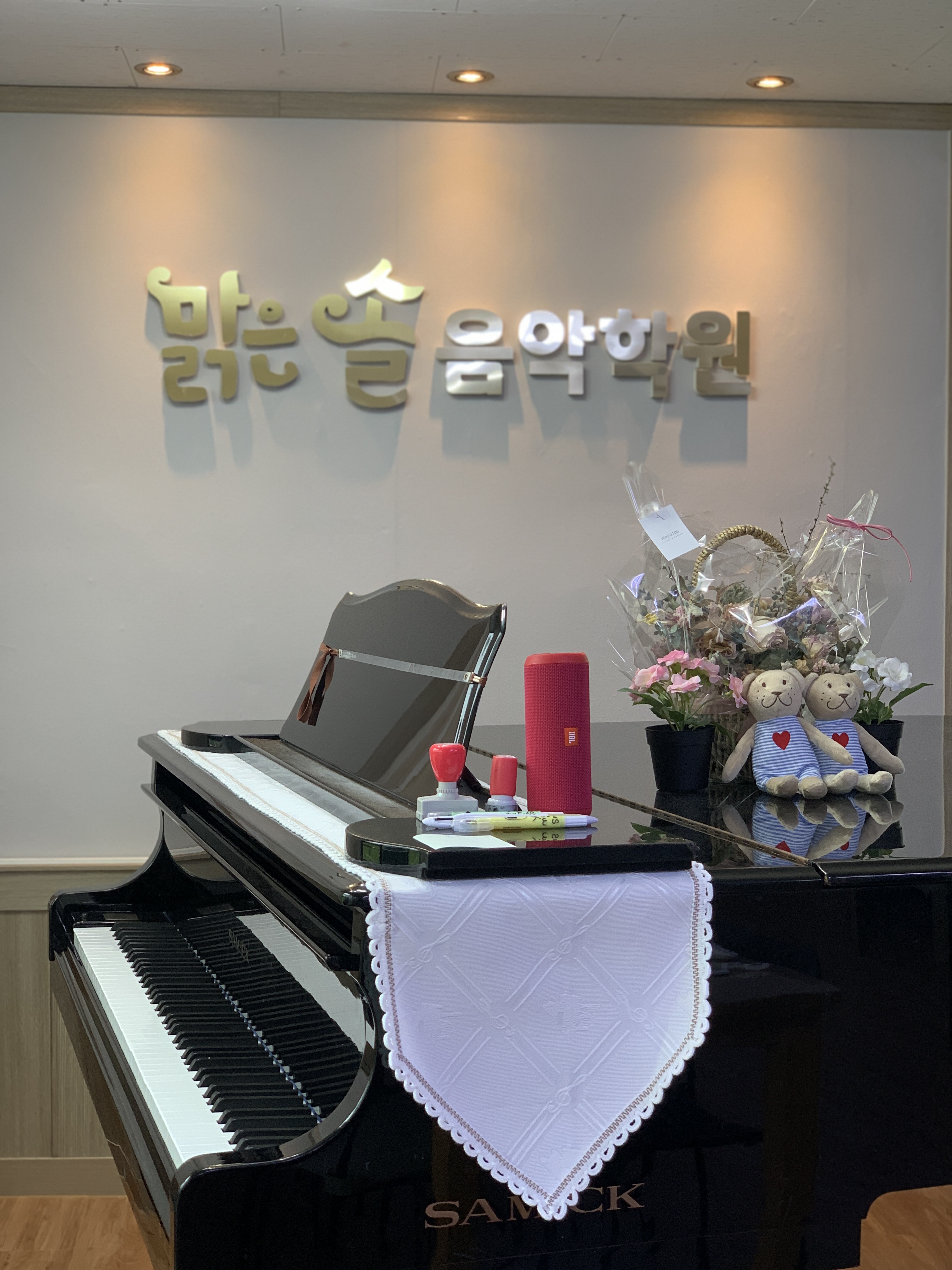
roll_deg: -0.1
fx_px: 1907
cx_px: 476
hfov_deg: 28.0
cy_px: 635
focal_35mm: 52
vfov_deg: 36.8
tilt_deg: -0.7
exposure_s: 1/120
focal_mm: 6
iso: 100
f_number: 2.4
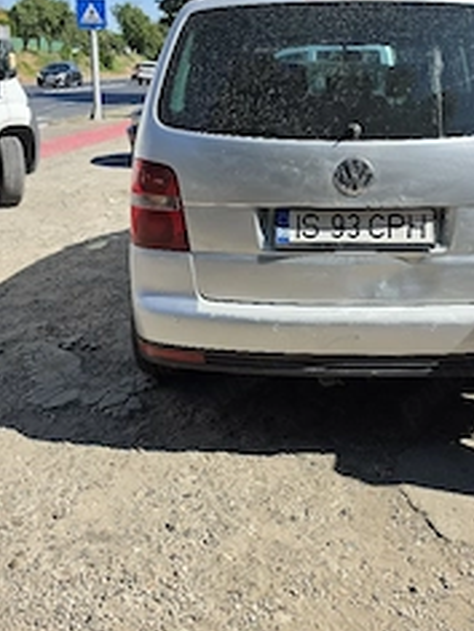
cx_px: 329
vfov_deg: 46.6
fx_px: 712
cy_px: 179
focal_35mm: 39
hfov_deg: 36.3
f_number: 1.4
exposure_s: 1/5000
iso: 64
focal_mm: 6.5
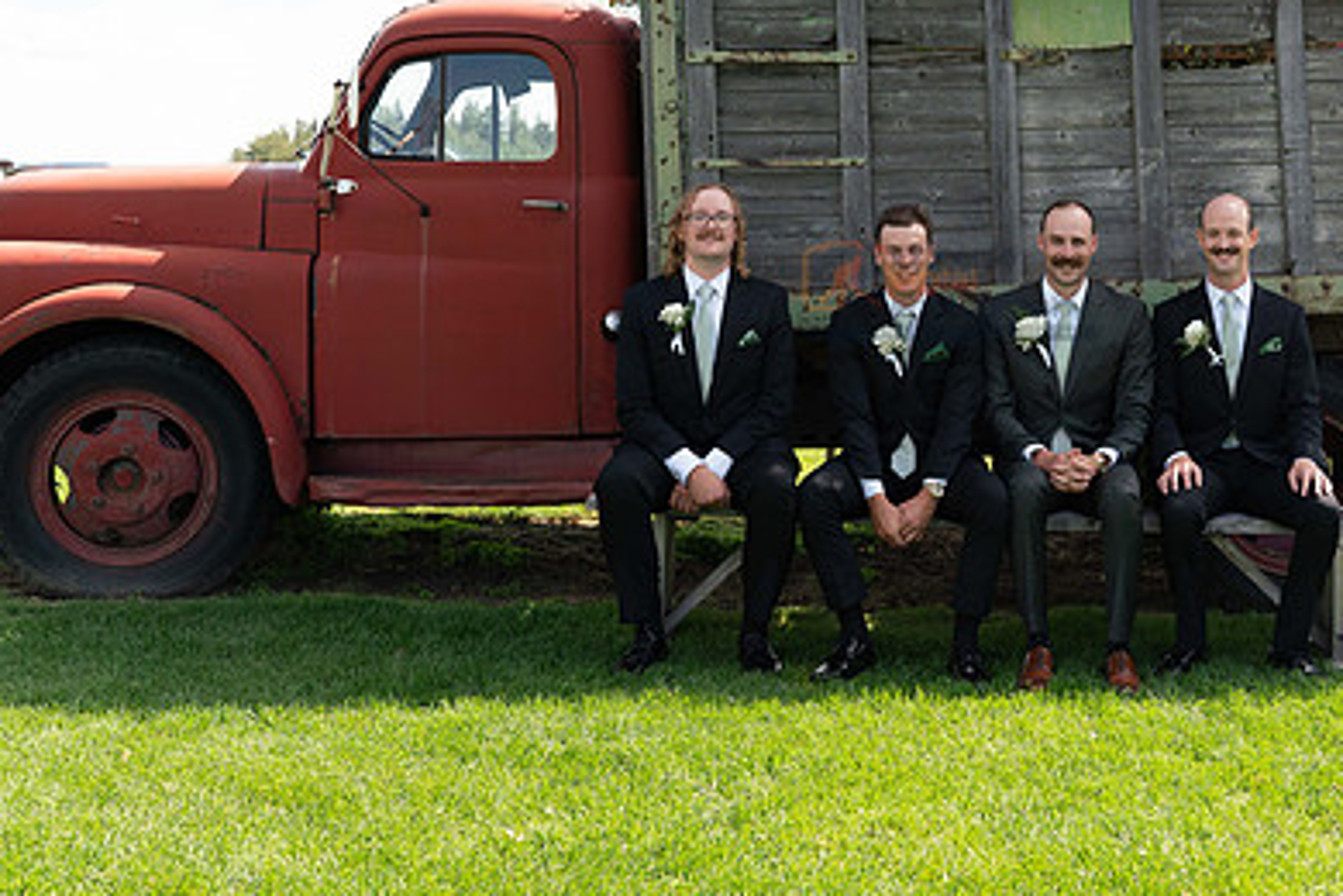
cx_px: 950
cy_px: 288
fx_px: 1940
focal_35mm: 52
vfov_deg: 25.8
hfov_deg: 37.5
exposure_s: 1/1000
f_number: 4
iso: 400
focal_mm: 35
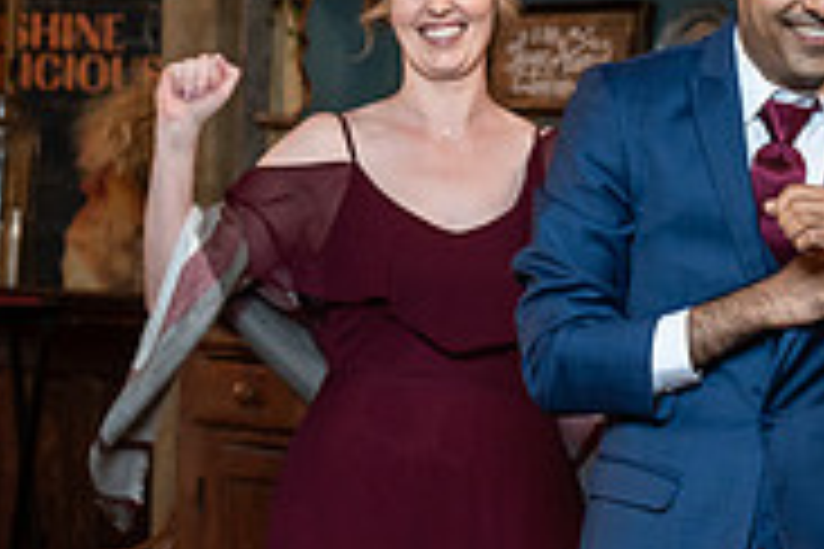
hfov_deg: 15.7
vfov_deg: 10.5
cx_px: 621
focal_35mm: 130
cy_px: 340
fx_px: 2975
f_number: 4
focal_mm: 41
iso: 2000
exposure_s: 1/125
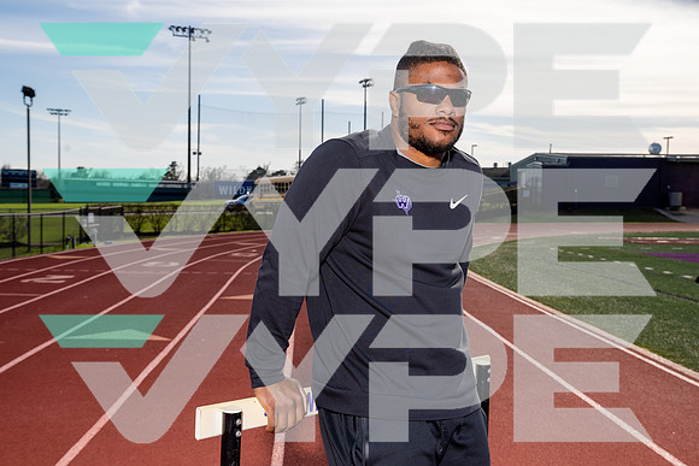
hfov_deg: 44.5
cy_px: 233
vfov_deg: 30.5
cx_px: 350
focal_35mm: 44
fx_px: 854
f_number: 8
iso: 100
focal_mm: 44
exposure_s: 1/250
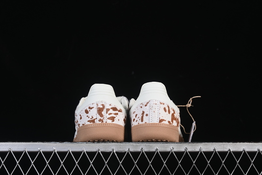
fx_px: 546
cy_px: 88
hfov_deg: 27.0
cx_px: 131
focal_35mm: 75
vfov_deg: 18.2
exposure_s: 1/80
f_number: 8
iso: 160
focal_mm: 50
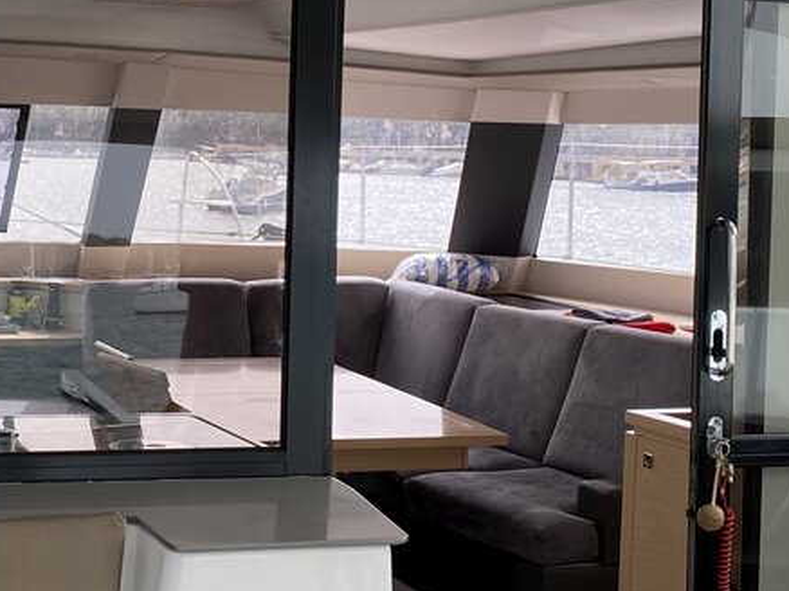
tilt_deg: -4.5
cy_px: 281
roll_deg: -2.4
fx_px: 1731
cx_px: 94
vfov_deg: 19.4
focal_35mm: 76
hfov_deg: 25.0
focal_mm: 4.25
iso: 32
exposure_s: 1/312
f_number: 1.8
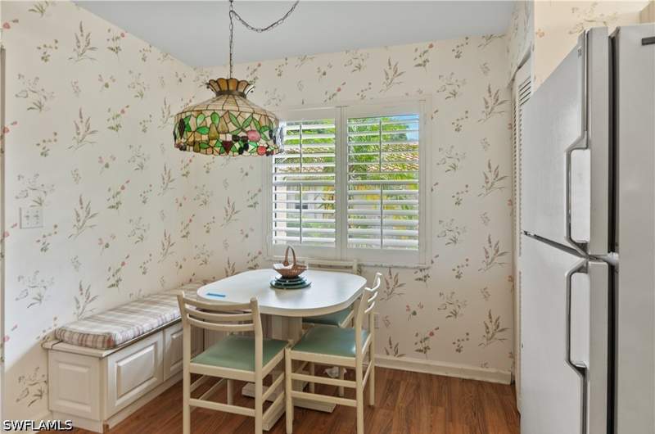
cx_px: 328
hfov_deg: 85.5
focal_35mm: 20
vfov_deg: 63.0
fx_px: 354
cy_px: 217
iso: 200
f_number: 8
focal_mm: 13
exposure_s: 1/3
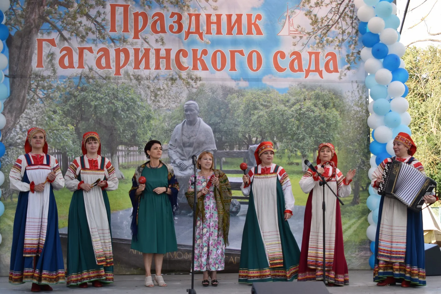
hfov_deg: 28.1
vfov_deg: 18.9
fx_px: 882
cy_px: 147
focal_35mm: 72
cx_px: 220
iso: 320
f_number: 5.6
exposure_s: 1/250
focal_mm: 48
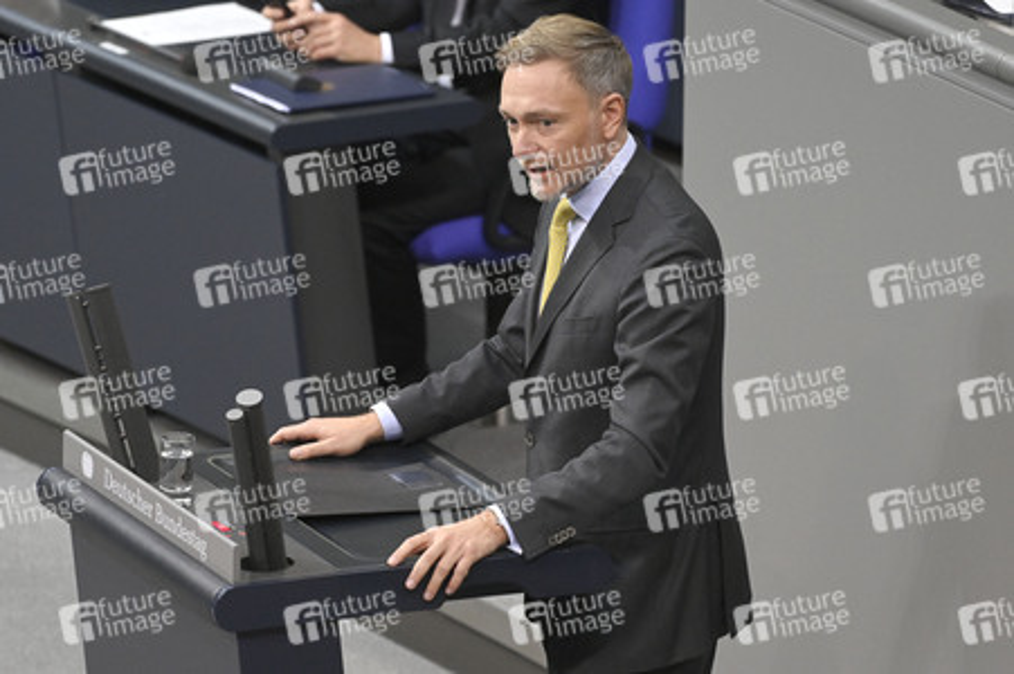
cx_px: 507
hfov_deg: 6.7
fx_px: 8725
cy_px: 337
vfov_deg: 4.4
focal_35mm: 310
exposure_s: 1/400
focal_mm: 310
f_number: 5.6
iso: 10000
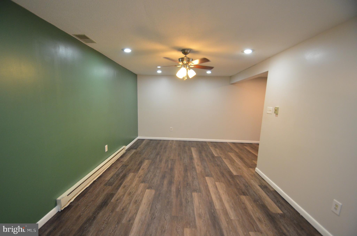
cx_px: 178
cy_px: 118
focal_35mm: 15
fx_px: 148
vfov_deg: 77.1
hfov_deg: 100.5
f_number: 3.5
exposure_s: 1/160
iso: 1600
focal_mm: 10
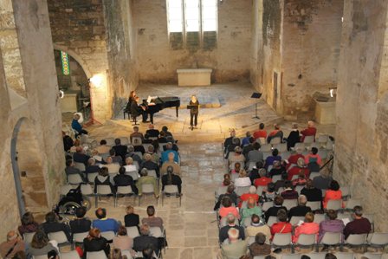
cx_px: 194
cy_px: 130
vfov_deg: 36.9
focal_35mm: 36
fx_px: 388
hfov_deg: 53.1
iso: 800
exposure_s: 1/40
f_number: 4
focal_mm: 24
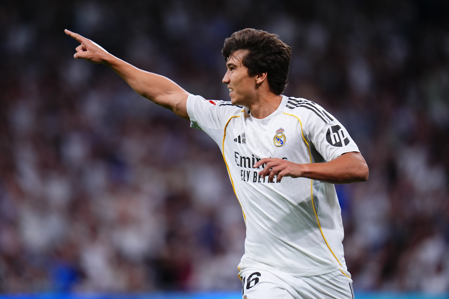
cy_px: 150
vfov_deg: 3.4
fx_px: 4988
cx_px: 224
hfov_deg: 5.2
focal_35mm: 400
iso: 2000
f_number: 3.2
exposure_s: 1/2000
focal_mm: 400
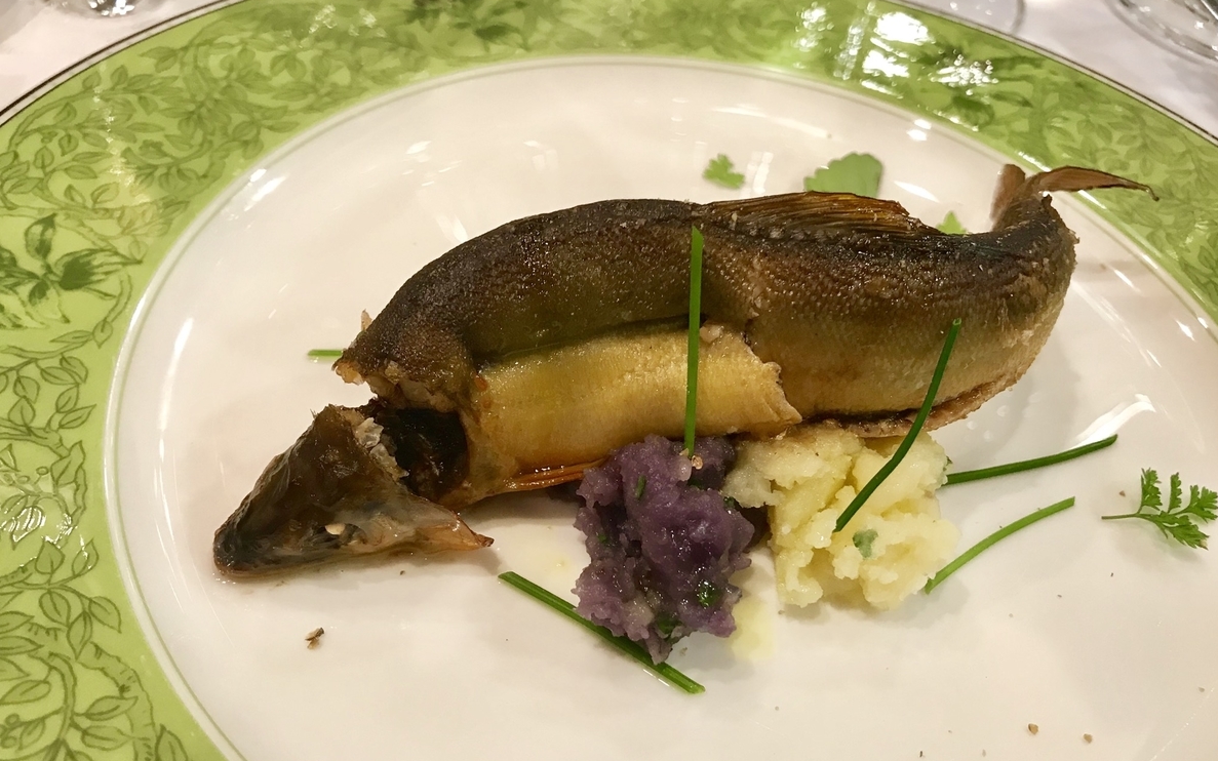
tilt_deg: -50.4
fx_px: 996
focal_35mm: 30
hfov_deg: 62.9
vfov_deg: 41.7
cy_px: 450
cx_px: 614
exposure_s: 1/17
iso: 40
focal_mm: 3.99
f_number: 1.8
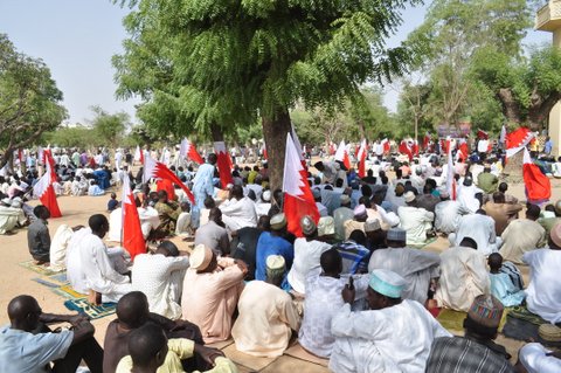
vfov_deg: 47.8
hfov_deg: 67.4
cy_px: 186
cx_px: 280
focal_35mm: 27
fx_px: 420
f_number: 10
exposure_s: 1/400
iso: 400
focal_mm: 18
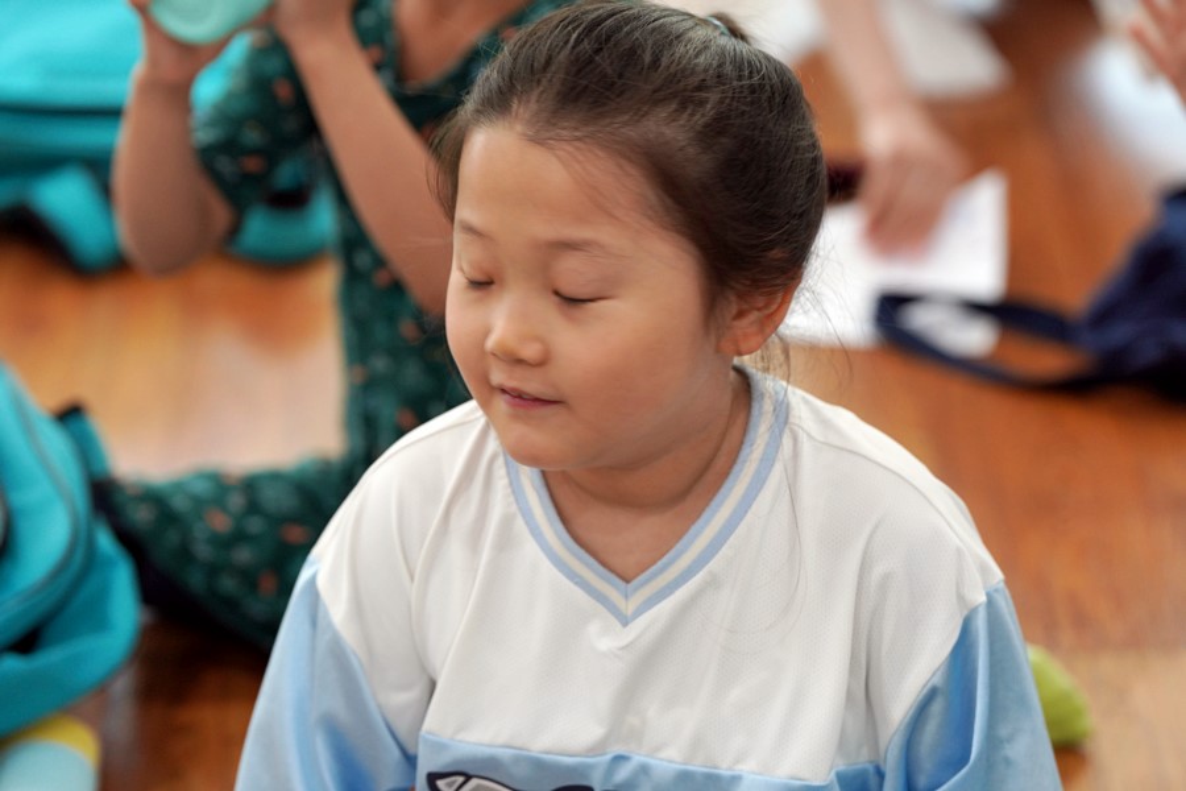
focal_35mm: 144
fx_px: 4744
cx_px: 593
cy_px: 396
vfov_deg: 9.5
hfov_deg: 14.3
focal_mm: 144
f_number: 4
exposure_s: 1/160
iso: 1000
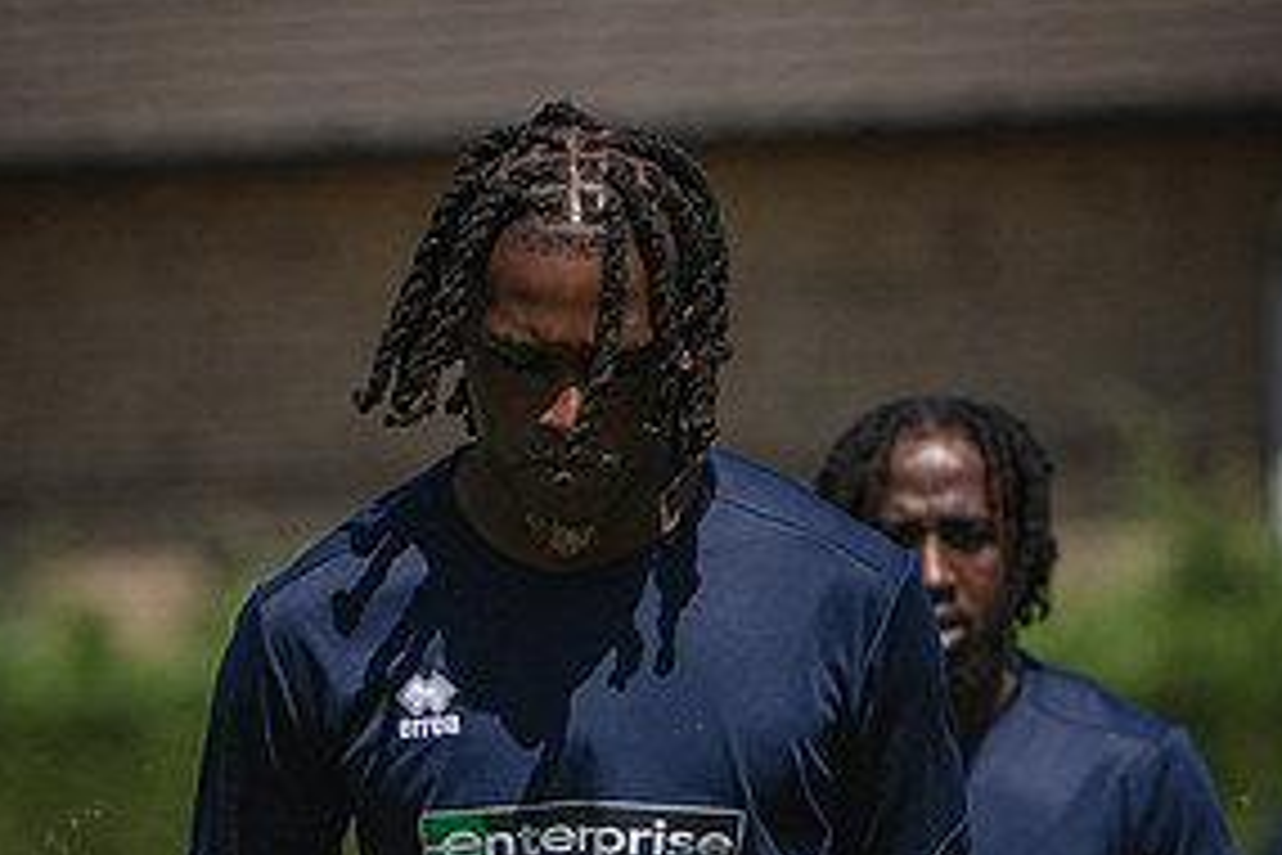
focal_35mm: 711
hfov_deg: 2.9
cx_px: 537
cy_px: 882
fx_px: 25318
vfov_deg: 1.9
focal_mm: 200
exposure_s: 1/3200
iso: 400
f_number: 4
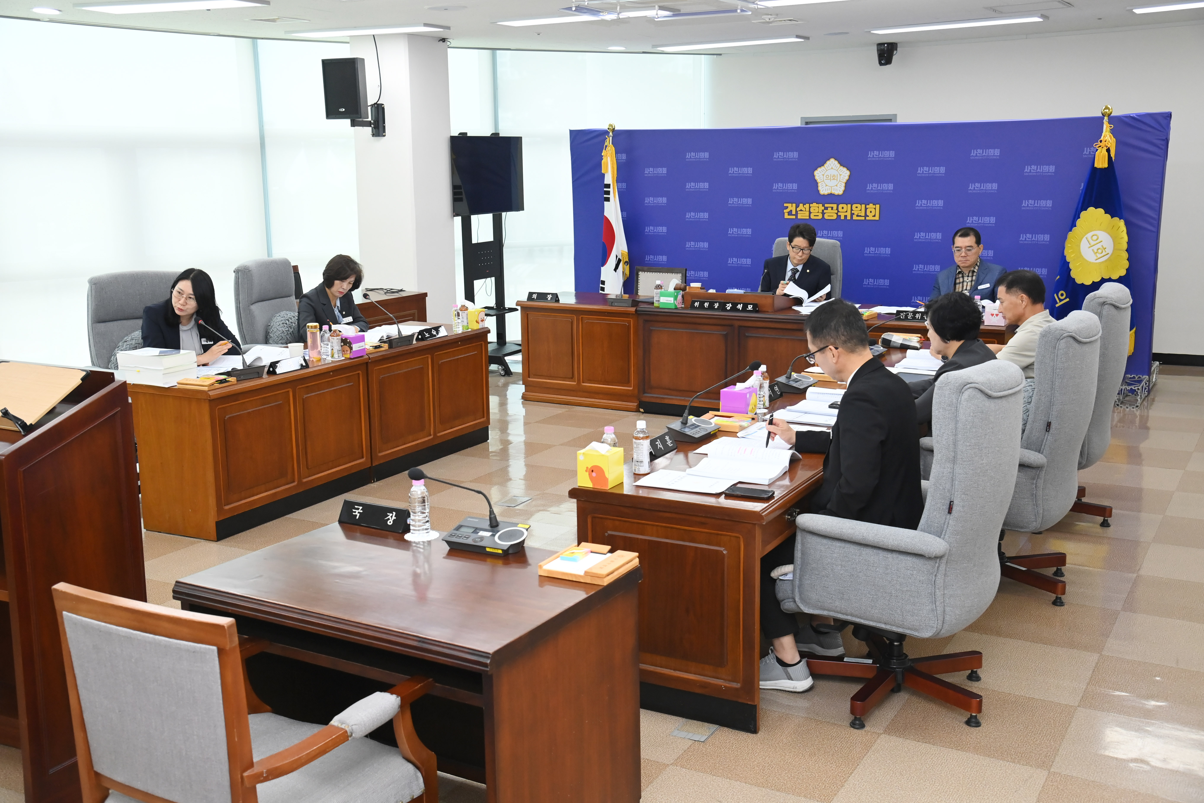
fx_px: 1271
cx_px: 602
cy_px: 402
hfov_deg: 50.7
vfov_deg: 35.1
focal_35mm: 38
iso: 3200
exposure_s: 1/250
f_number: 6.3
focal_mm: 38
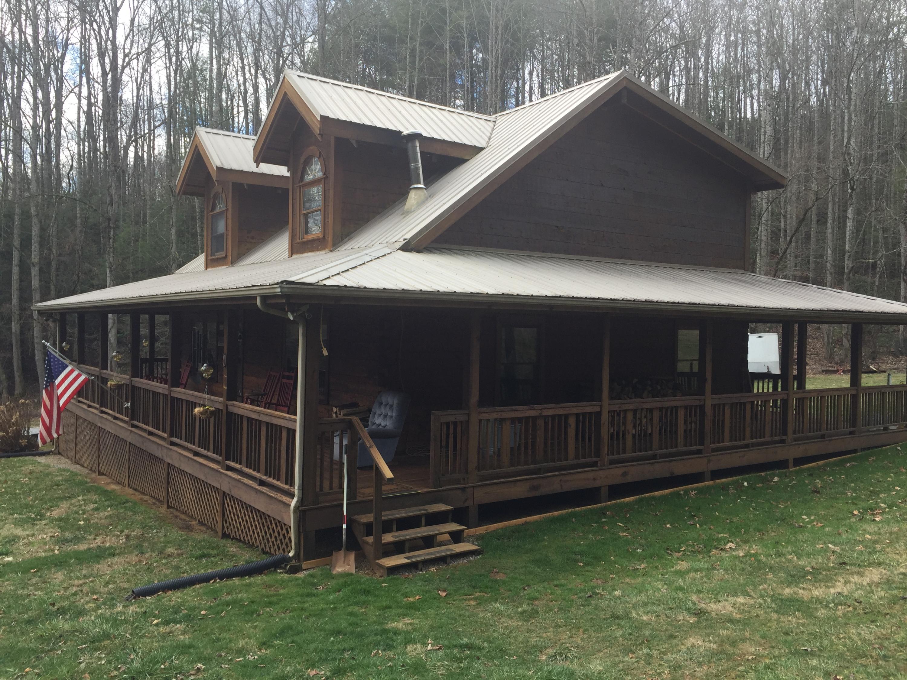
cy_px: 340
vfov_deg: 48.2
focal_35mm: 29
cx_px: 454
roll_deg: -1.8
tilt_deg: -1.4
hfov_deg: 61.7
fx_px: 760
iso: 32
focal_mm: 4.15
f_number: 2.2
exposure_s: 1/449
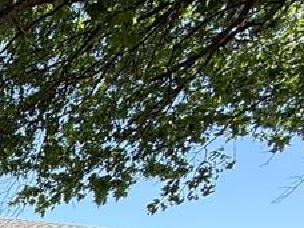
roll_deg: -0.4
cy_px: 365
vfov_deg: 19.5
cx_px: -253
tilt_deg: -0.5
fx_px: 553
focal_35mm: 63
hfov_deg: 20.6
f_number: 2.2
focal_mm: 2.22
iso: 64
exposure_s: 1/268
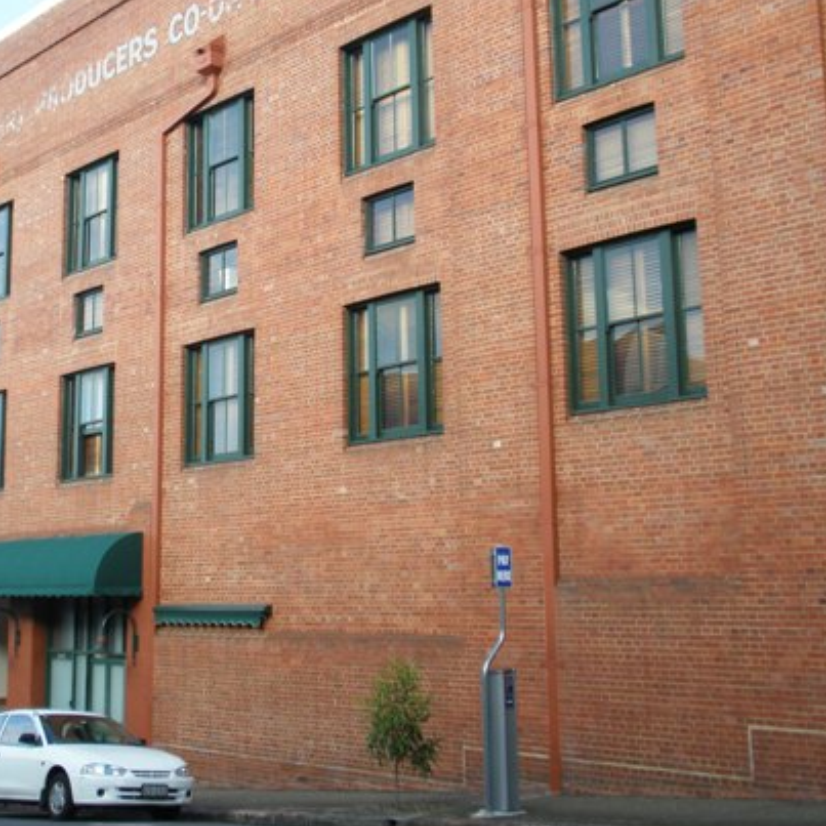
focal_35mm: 52
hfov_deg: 32.5
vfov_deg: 32.7
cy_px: 340
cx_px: 283
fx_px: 1404
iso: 64
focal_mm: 6.6
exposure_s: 1/200
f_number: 3.5
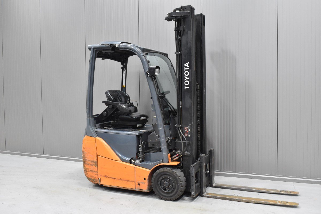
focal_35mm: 34
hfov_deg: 55.1
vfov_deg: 38.4
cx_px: 160
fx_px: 308
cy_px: 107
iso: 1600
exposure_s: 1/25
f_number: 5.6
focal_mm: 23
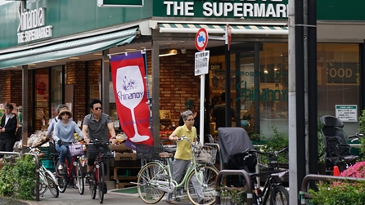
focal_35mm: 154
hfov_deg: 13.9
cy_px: 40
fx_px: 1491
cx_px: 136
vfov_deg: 7.9
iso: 200
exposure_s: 1/100
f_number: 5.6
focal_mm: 55
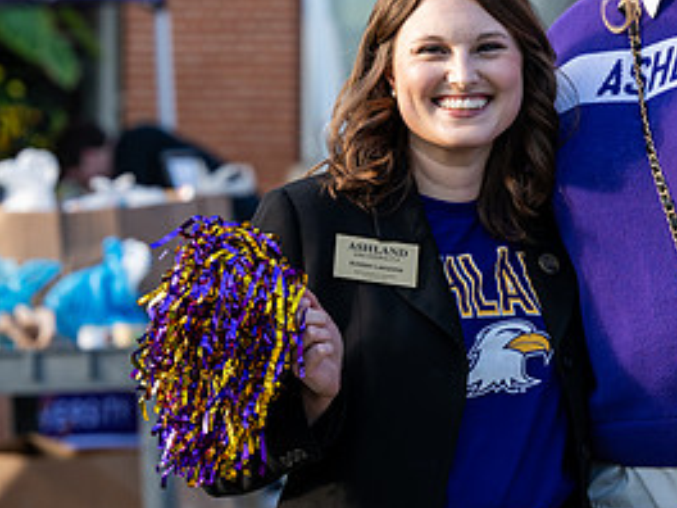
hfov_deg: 10.7
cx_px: 577
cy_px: 110
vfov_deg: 8.1
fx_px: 3599
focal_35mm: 184
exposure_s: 1/500
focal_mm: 81
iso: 250
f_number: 3.5
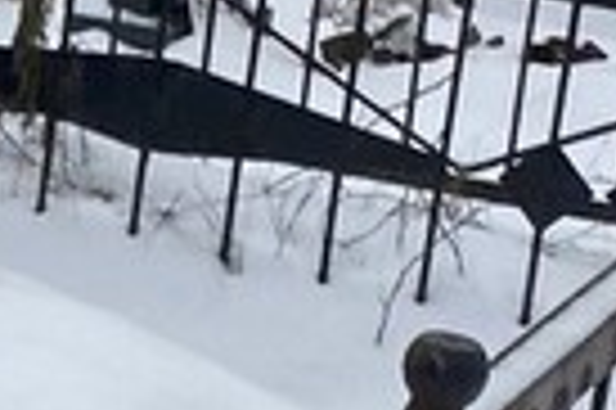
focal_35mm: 202
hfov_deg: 9.9
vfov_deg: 6.8
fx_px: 3452
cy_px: 158
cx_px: -274
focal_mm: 4.25
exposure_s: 1/345
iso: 32
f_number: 1.8
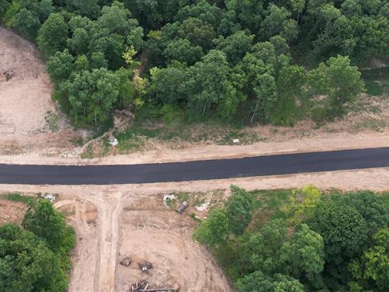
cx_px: 126
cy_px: 29
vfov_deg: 32.0
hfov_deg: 43.2
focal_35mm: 43
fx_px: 483
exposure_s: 1/350
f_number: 2.8
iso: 100
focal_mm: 8.38
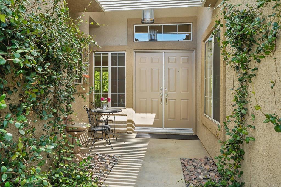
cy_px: 94
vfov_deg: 47.9
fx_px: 211
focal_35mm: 27
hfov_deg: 67.4
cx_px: 140
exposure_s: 1/30
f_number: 8
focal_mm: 27
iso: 100
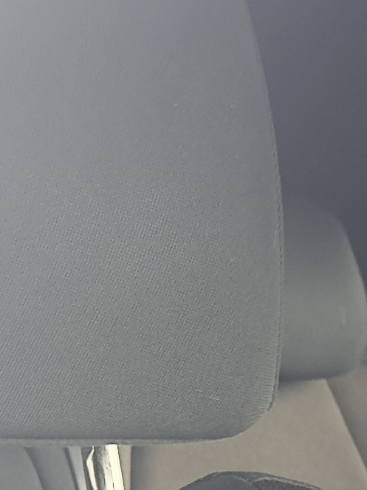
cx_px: 743
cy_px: 920
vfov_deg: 12.2
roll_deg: -3.8
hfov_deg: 9.5
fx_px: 2065
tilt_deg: -15.7
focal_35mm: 146
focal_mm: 6.76
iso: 125
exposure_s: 1/121
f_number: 1.78
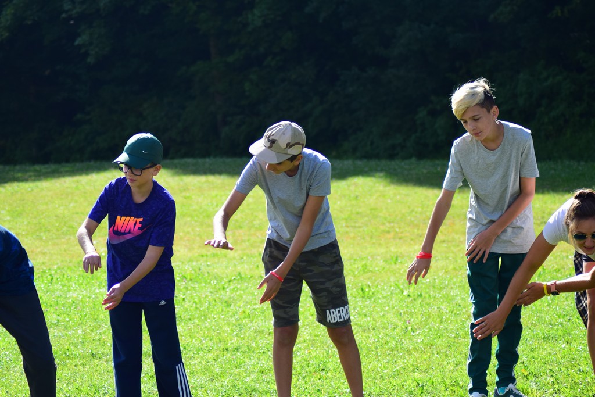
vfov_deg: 13.0
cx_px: 298
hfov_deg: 19.5
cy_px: 198
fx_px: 1736
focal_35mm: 105
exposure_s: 1/1250
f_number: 4
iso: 400
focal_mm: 70
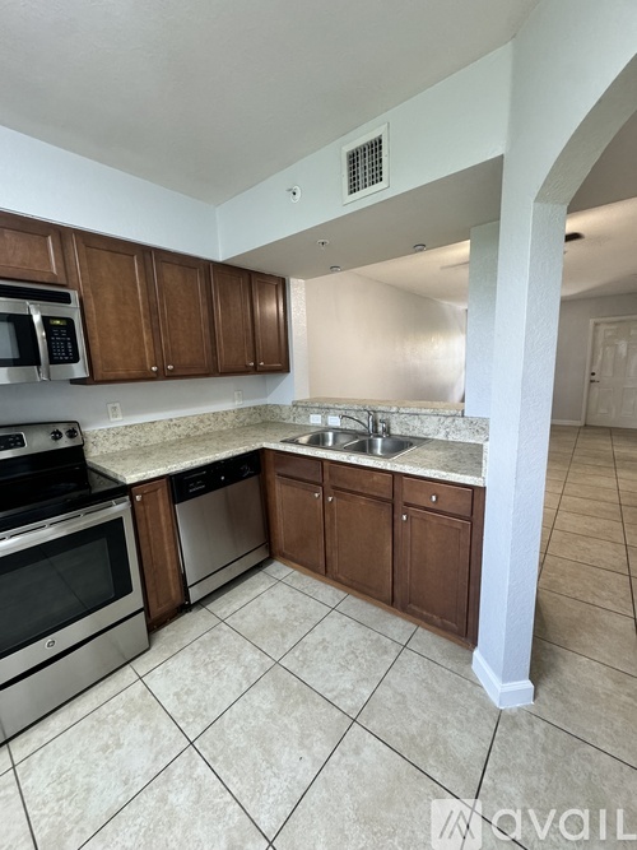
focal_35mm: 14
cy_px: 425
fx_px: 344
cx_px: 318
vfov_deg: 102.1
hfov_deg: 85.7
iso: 250
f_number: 2.2
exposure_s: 1/60
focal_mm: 2.22
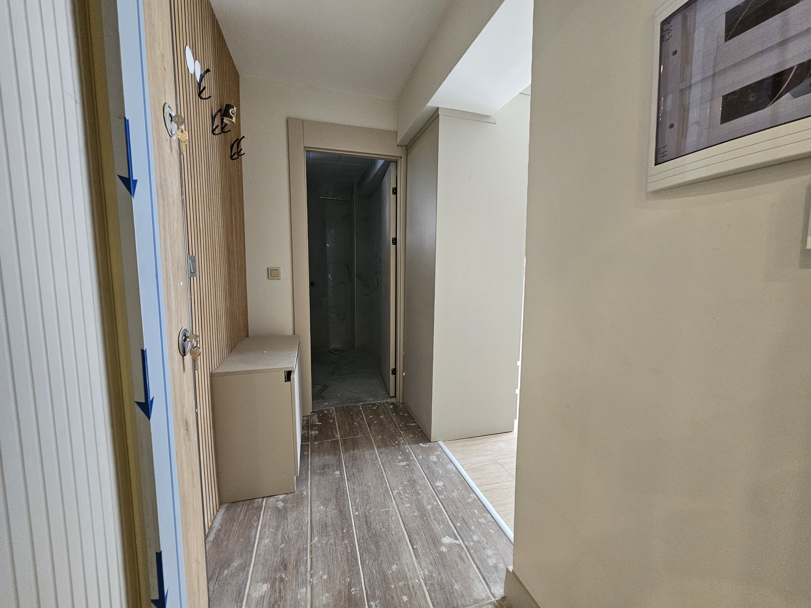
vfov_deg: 89.9
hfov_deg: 106.2
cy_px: 304
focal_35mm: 13
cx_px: 406
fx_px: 305
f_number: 2.2
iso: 400
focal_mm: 2.2
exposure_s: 1/50
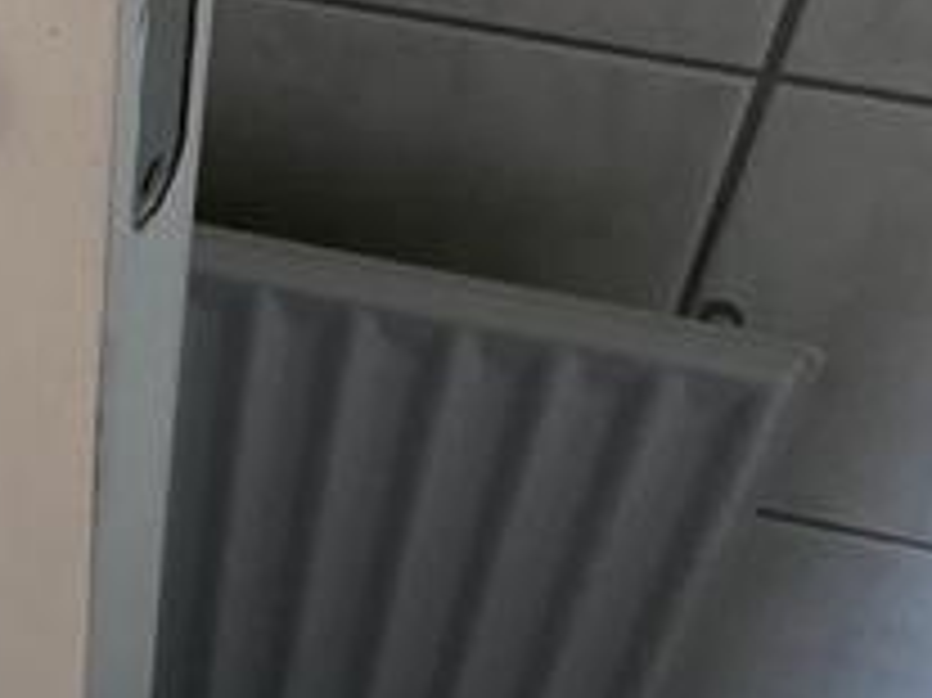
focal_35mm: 84
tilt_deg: -46.5
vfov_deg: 17.2
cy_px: 27
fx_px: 2260
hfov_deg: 22.0
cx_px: -90
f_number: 1.8
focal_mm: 3
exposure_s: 1/60
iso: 160
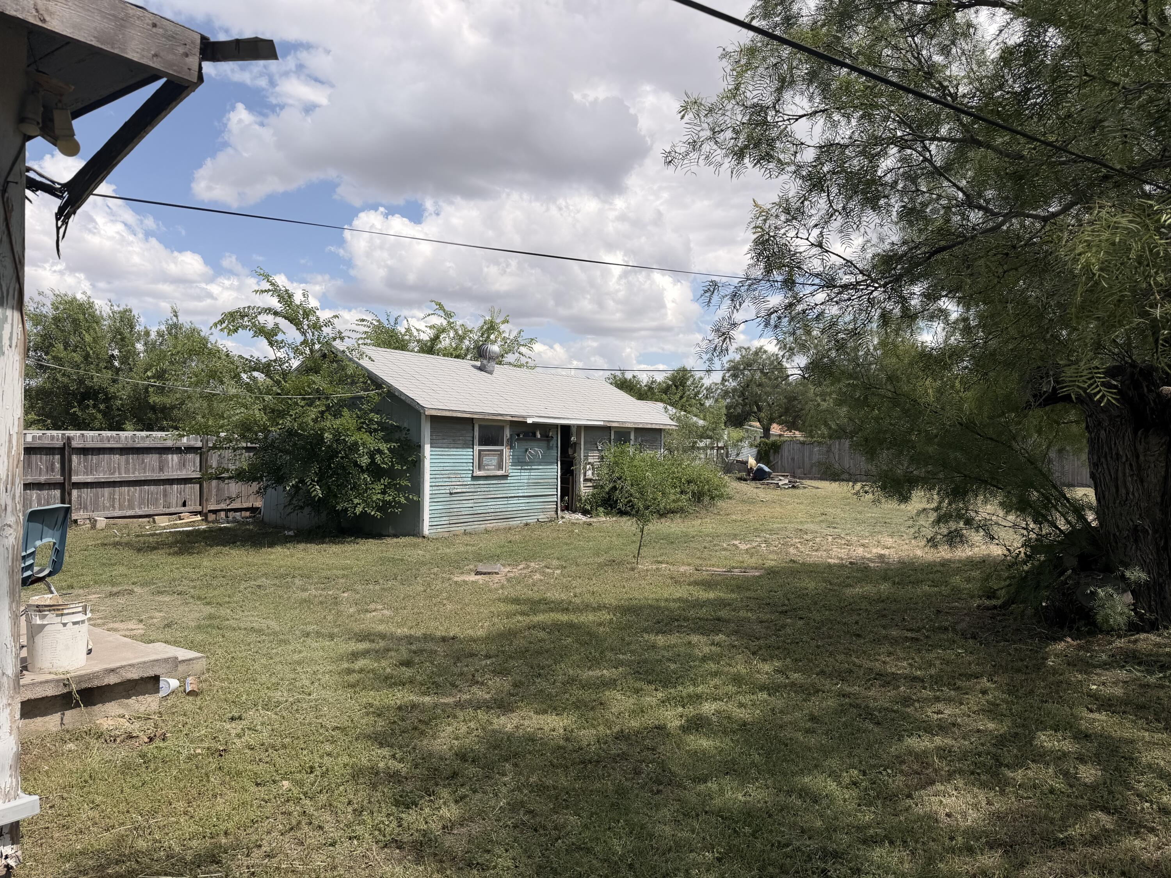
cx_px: 586
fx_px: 812
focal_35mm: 24
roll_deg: -0.8
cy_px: 439
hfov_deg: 71.6
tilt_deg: +1.7
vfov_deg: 56.8
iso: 80
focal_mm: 6.76
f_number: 1.78
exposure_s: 1/5714
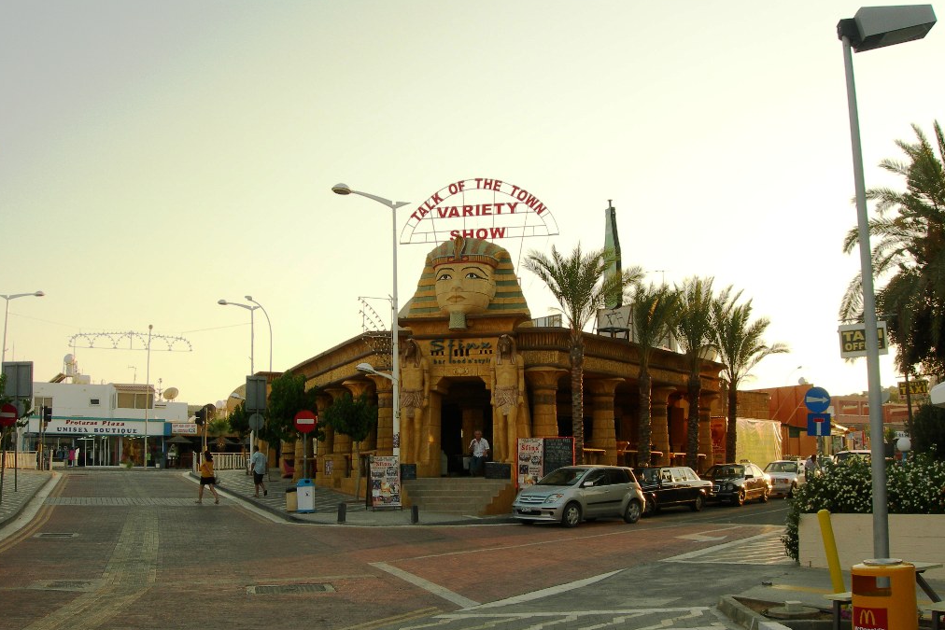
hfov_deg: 48.5
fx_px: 1050
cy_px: 348
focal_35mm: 40
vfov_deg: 33.4
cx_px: 468
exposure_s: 1/160
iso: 50
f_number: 4.8
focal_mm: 7.8
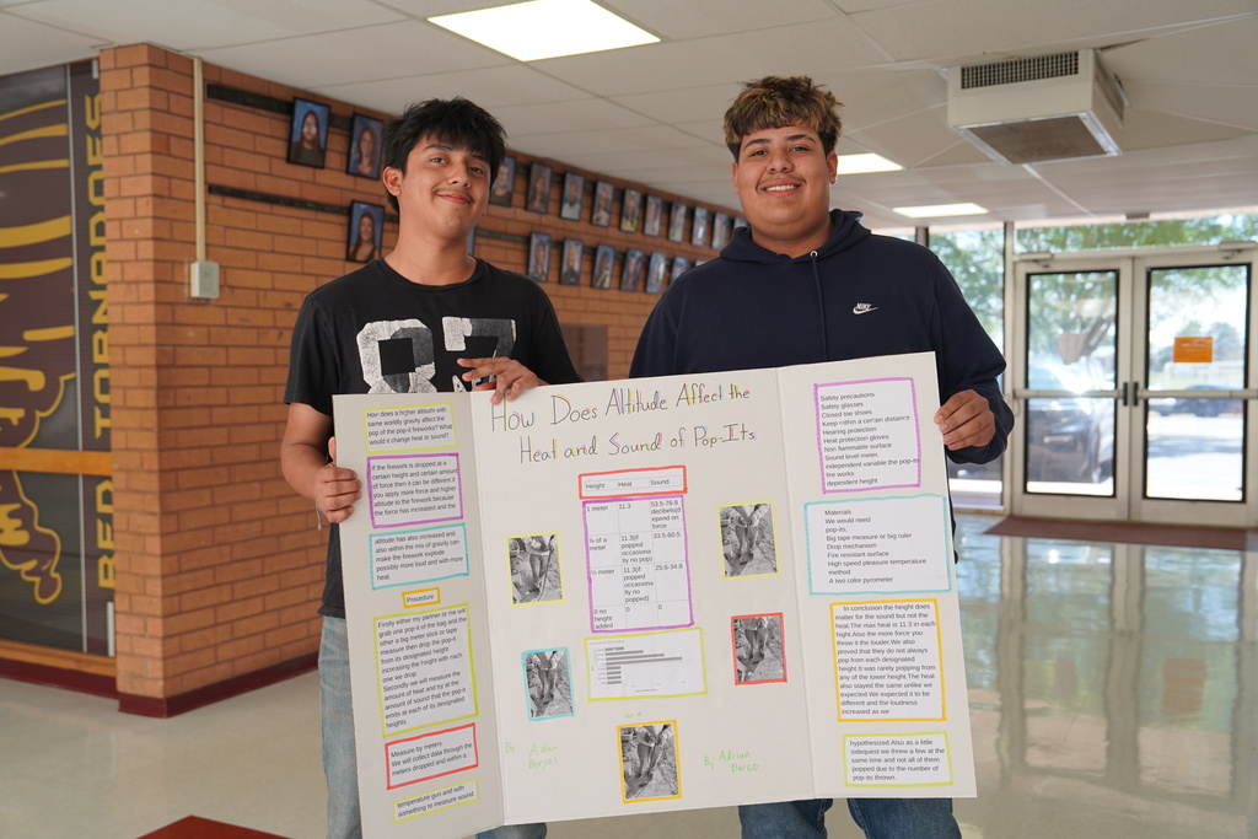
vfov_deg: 40.0
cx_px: 629
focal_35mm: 33
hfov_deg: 57.2
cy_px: 420
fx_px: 1153
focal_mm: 33
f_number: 4
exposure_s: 1/160
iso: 320
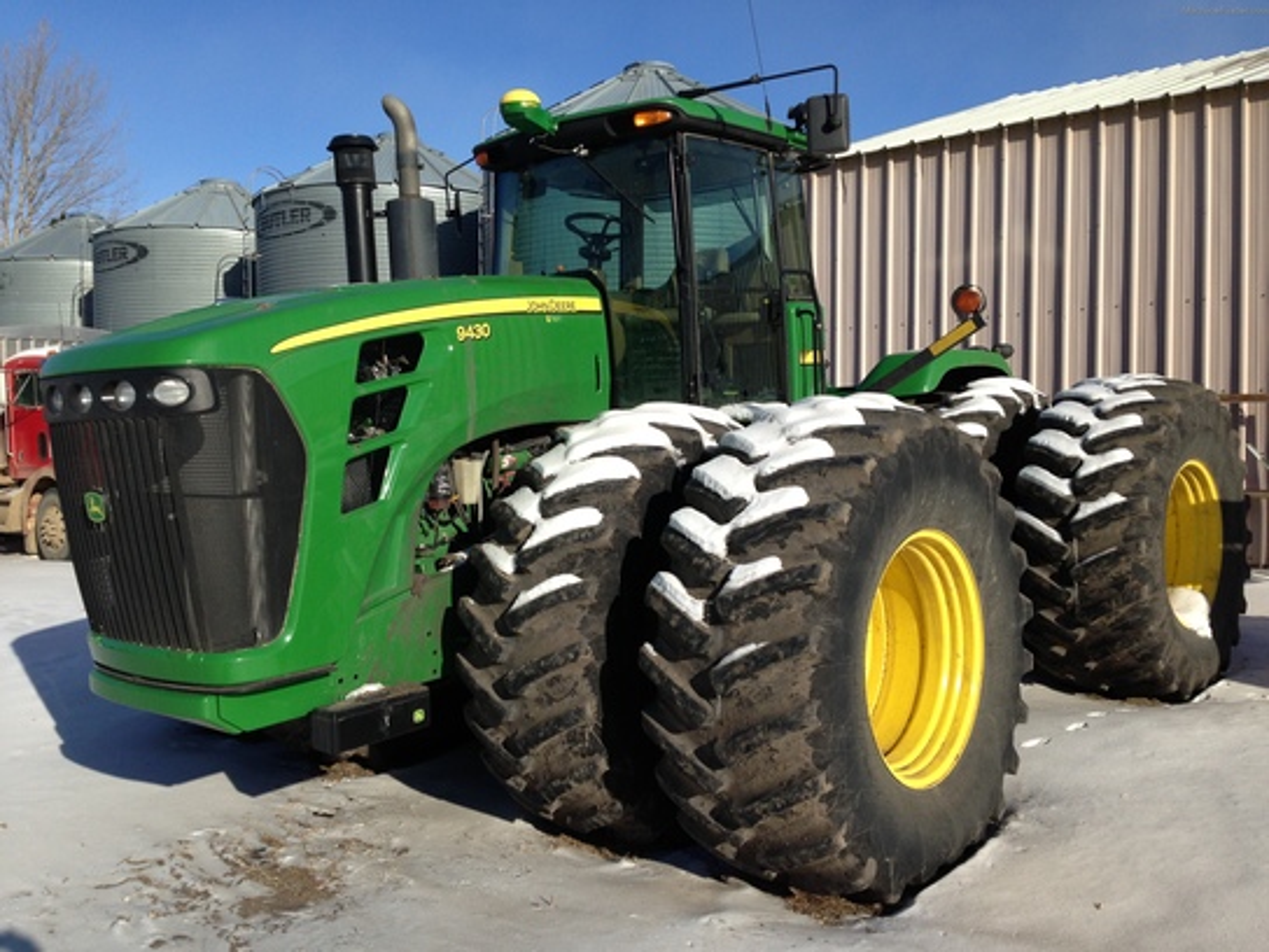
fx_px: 1210
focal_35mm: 33
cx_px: 634
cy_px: 476
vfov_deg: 42.9
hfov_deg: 55.4
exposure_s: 1/1808
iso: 50
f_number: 2.4
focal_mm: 4.13
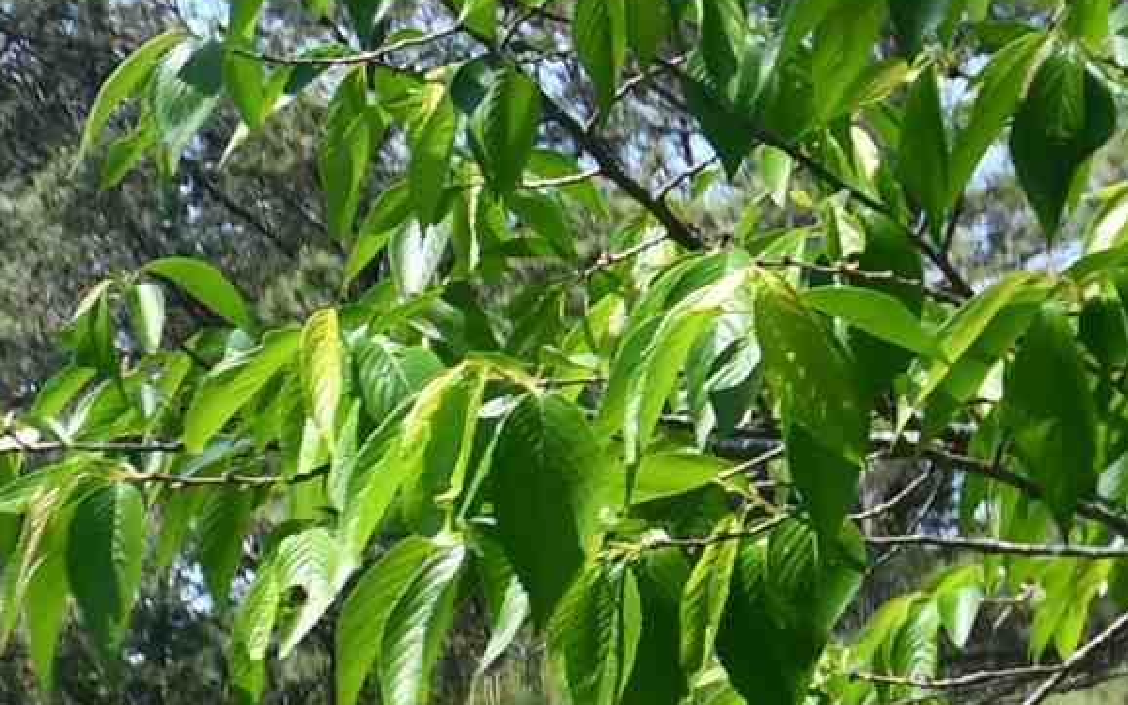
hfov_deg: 9.3
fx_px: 5993
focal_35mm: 195
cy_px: 1629
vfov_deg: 6.4
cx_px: -1858
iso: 180
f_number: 8
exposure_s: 1/250
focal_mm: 24
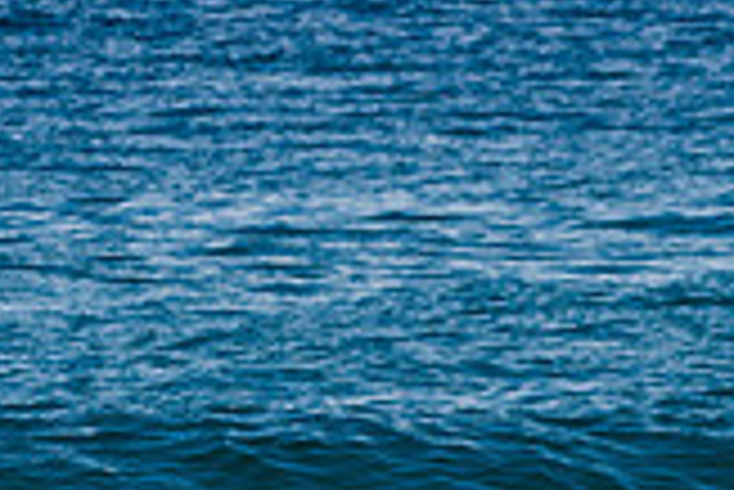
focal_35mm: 1779
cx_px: 725
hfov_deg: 1.2
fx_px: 36303
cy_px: 811
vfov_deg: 0.8
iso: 140
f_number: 5.6
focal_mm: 500
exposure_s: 1/2000
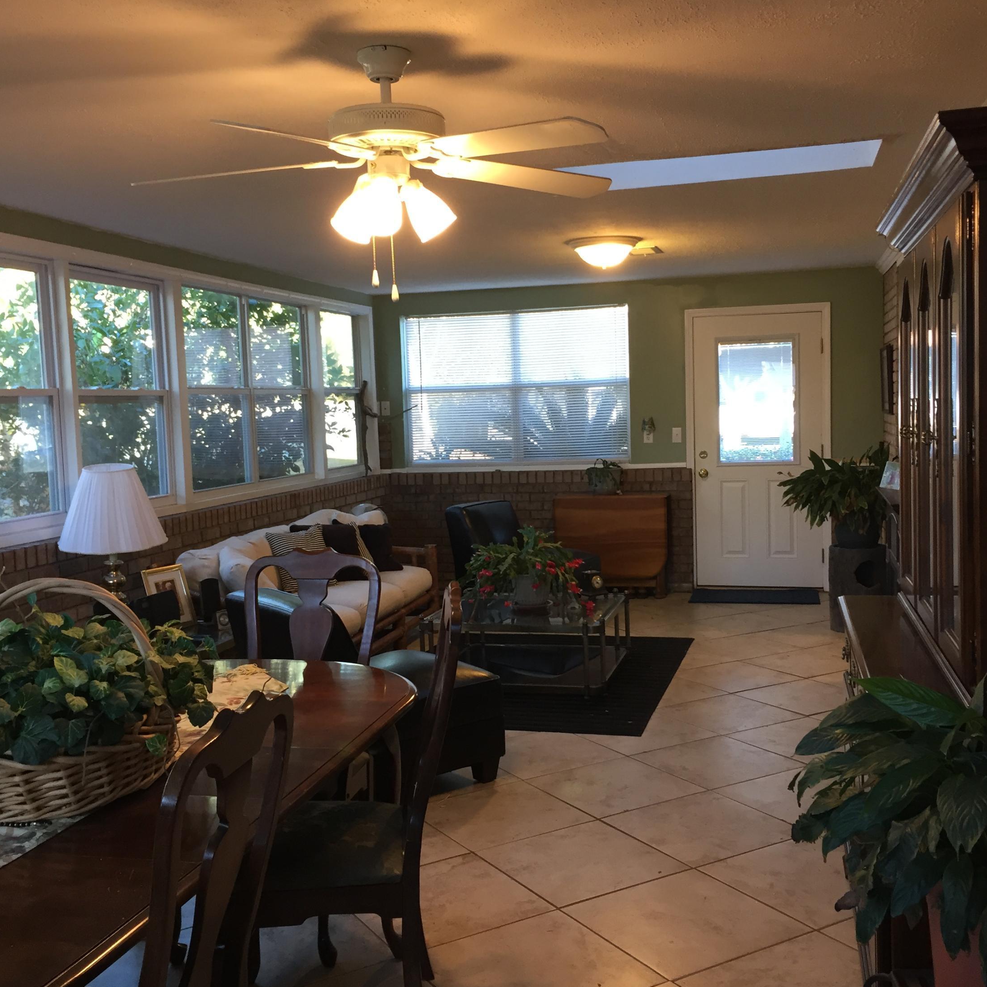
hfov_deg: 47.2
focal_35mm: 35
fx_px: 1129
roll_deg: +1.6
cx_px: 493
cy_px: 502
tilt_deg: -4.0
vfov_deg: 47.2
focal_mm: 4.15
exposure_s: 1/30
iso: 64
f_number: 2.2
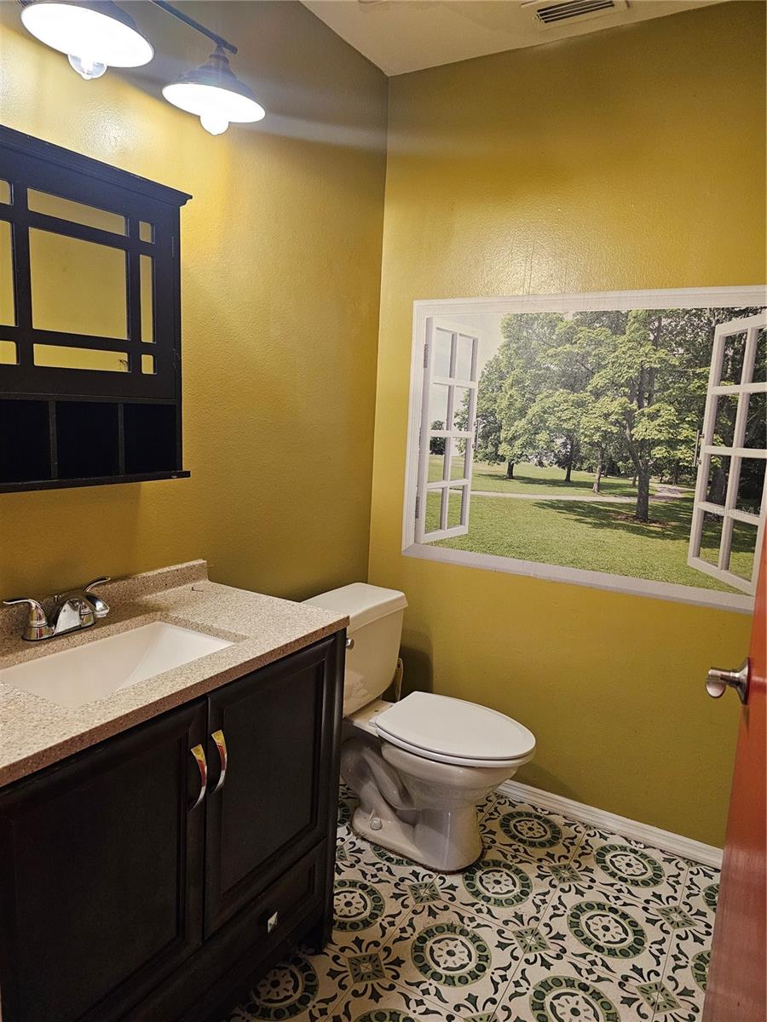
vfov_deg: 73.9
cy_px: 511
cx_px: 384
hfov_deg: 58.9
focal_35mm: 23
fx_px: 679
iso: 640
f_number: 1.7
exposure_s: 1/120
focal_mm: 6.3
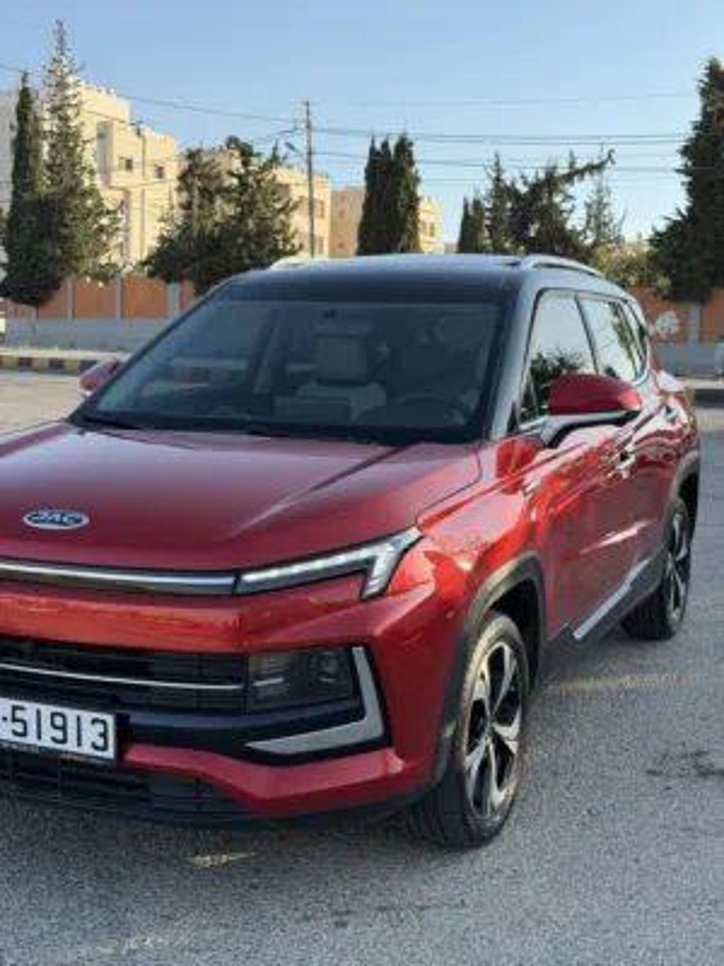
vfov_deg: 39.7
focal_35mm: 48
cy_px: 483
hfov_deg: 30.3
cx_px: 362
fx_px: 1339
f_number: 1.78
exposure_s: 1/1575
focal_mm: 6.76
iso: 80
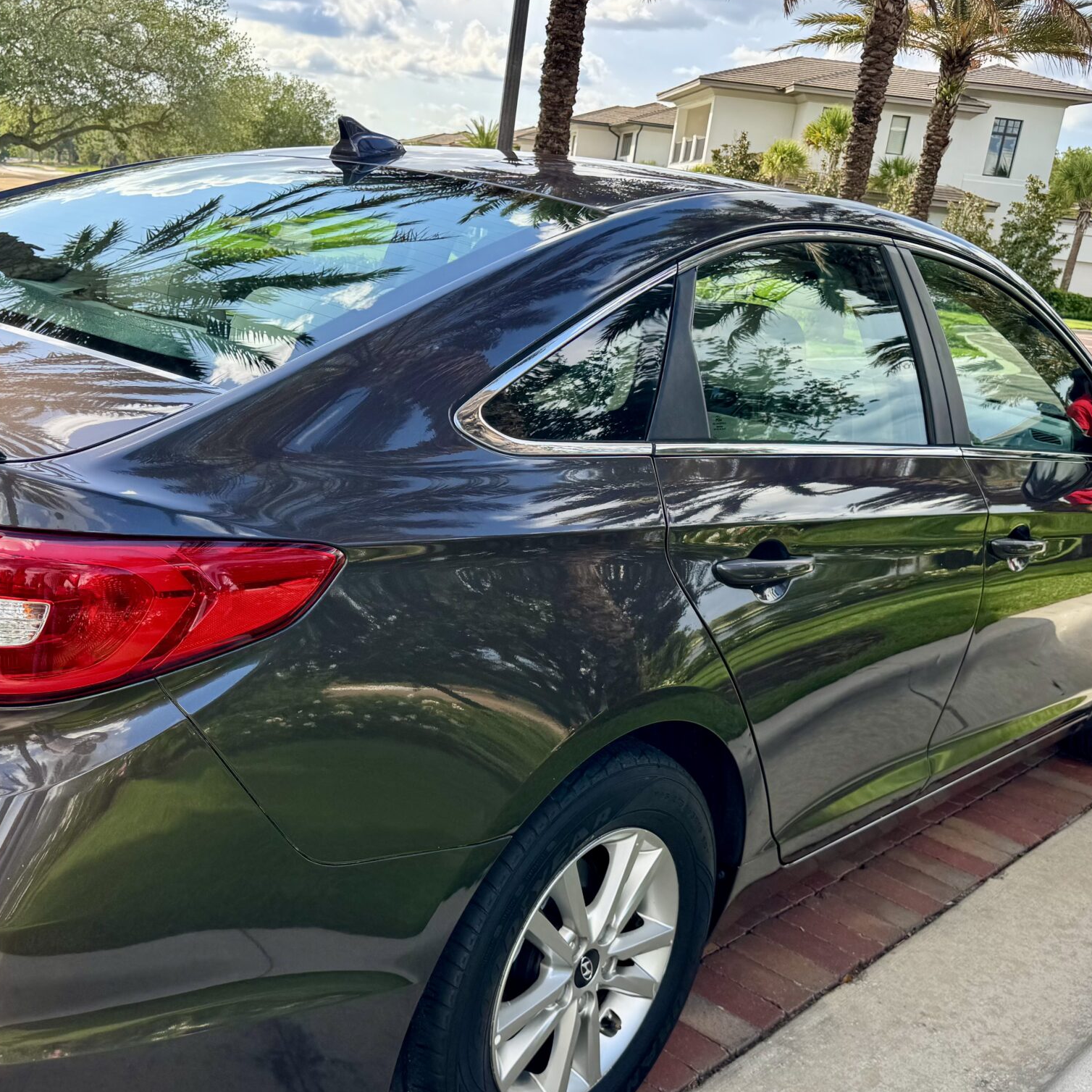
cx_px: 419
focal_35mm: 36
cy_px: 631
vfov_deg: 45.9
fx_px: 1285
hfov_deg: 45.7
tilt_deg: -20.2
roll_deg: -0.3
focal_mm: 6.76
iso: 80
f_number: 1.78
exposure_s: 1/756
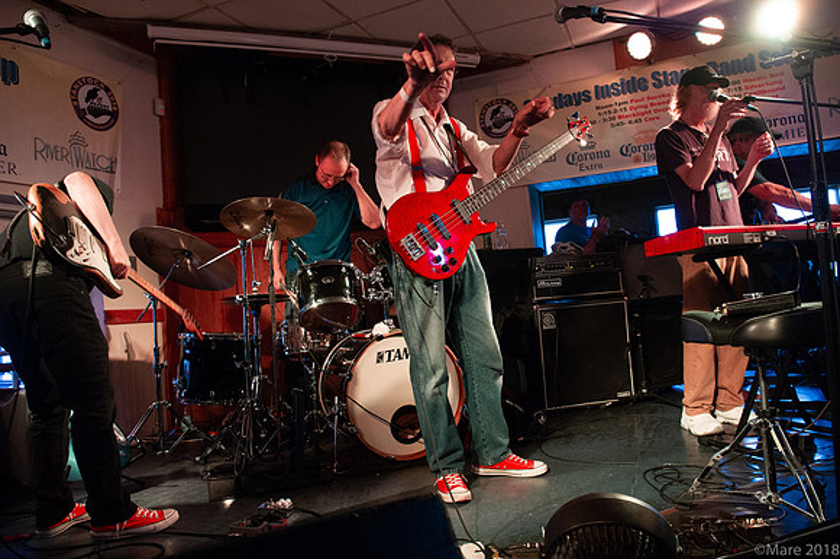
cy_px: 280
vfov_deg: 53.1
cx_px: 420
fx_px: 560
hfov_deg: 73.8
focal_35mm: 24
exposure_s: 1/50
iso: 6400
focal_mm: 24
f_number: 6.3
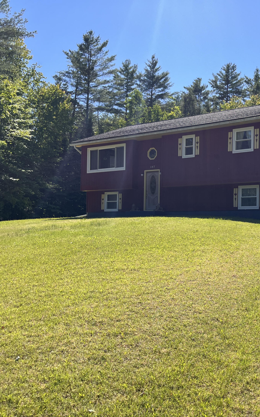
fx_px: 419
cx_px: 195
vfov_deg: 52.7
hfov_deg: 33.7
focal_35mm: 37
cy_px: 209
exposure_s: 1/2358
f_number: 1.6
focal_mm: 5.1
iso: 50
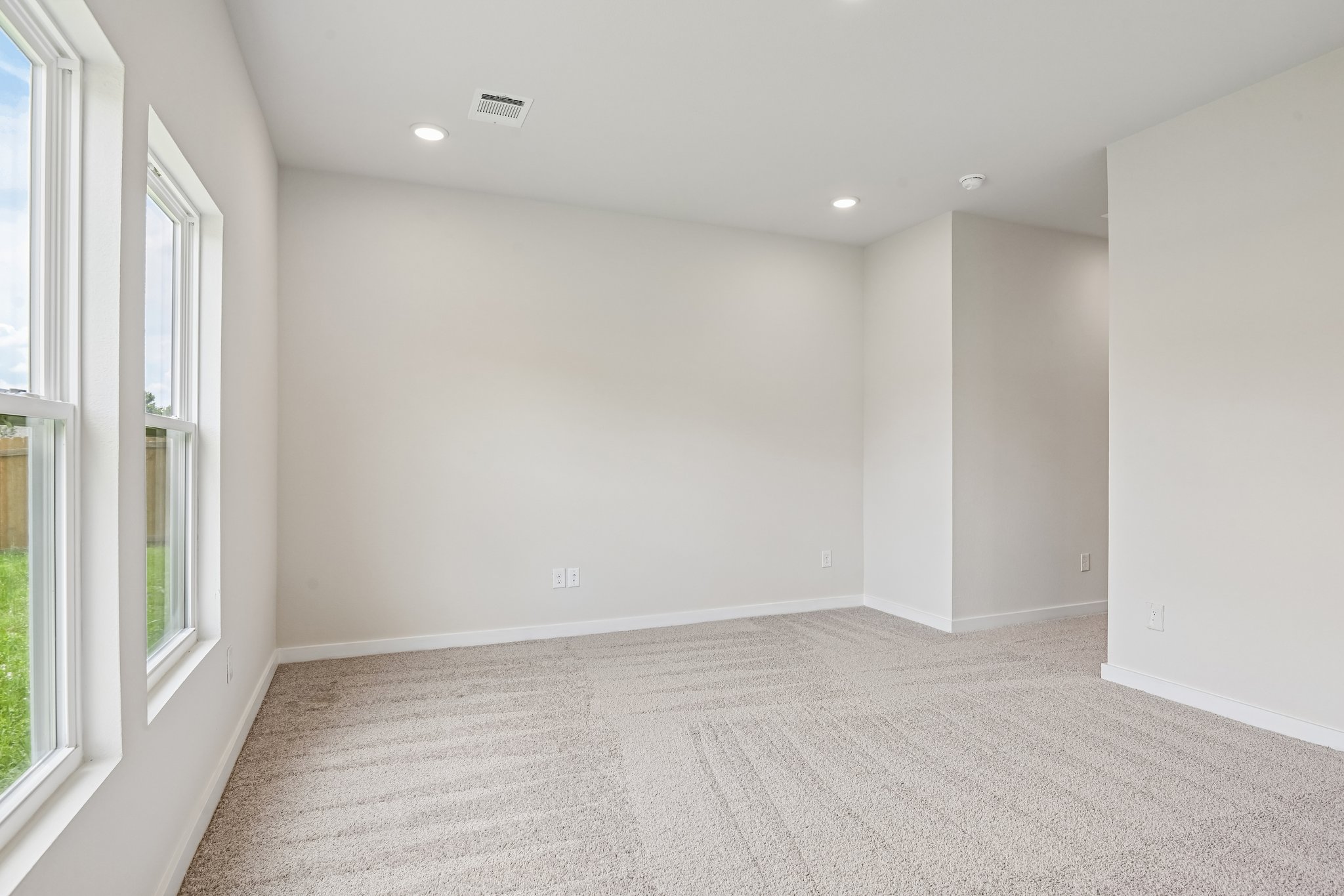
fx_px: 709
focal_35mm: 19
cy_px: 448
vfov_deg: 64.5
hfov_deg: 86.9
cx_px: 672
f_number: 8
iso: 400
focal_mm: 19
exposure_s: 1/50
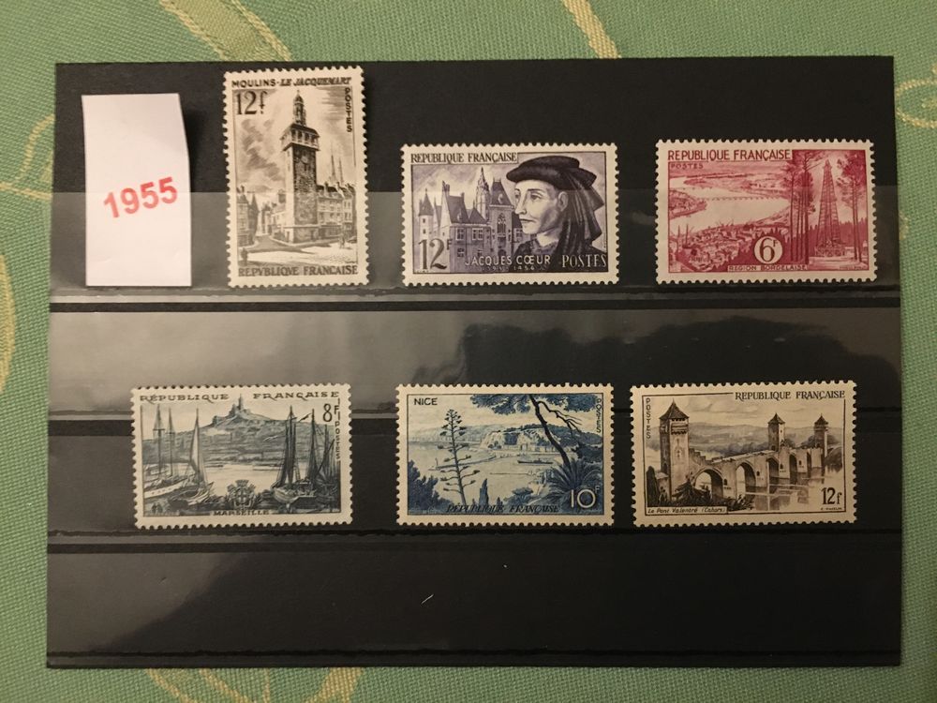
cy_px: 352
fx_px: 785
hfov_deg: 61.7
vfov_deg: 48.2
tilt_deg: -88.0
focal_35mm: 29
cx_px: 468
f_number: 2.2
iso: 400
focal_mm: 4.15
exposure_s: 1/17
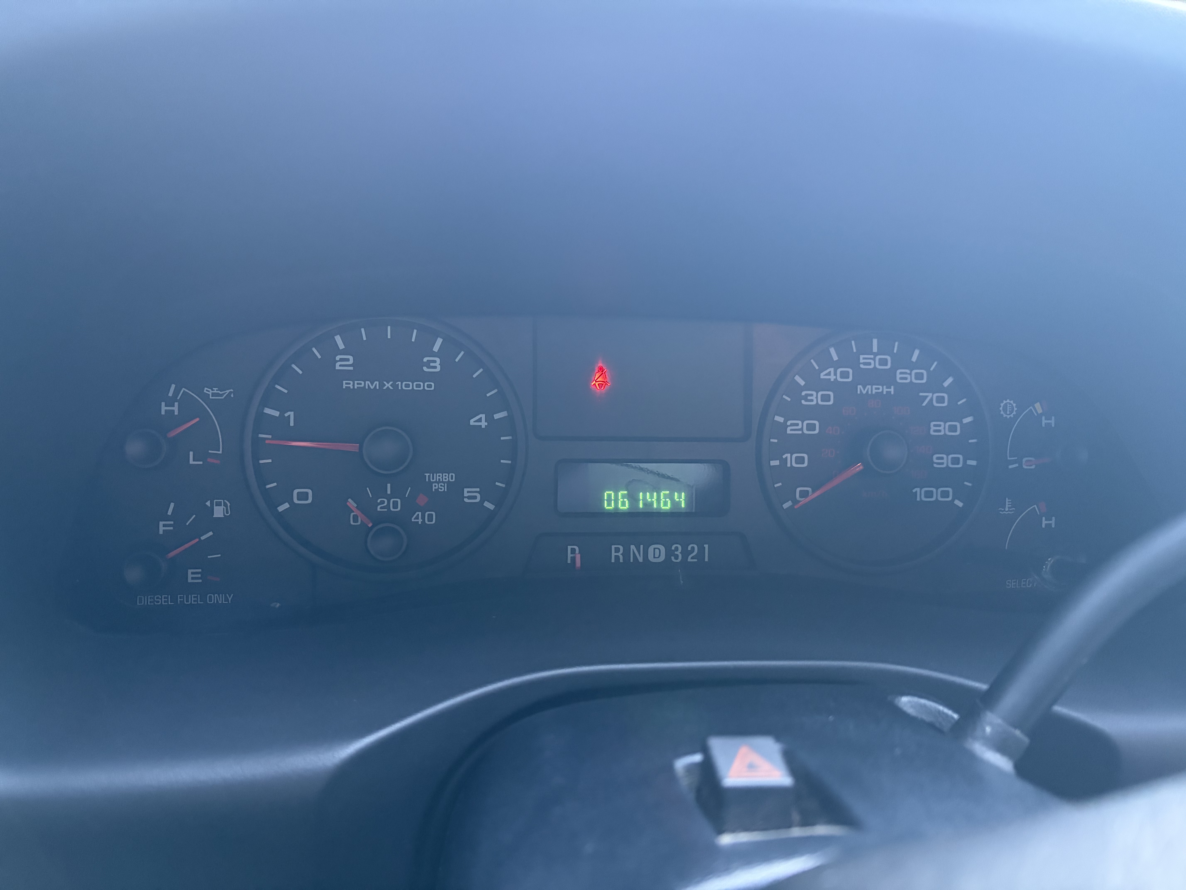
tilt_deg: -20.4
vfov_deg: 53.1
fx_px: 891
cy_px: 445
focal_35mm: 26
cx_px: 593
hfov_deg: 67.3
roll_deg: -5.3
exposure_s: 1/59
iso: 500
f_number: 1.6
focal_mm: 5.96
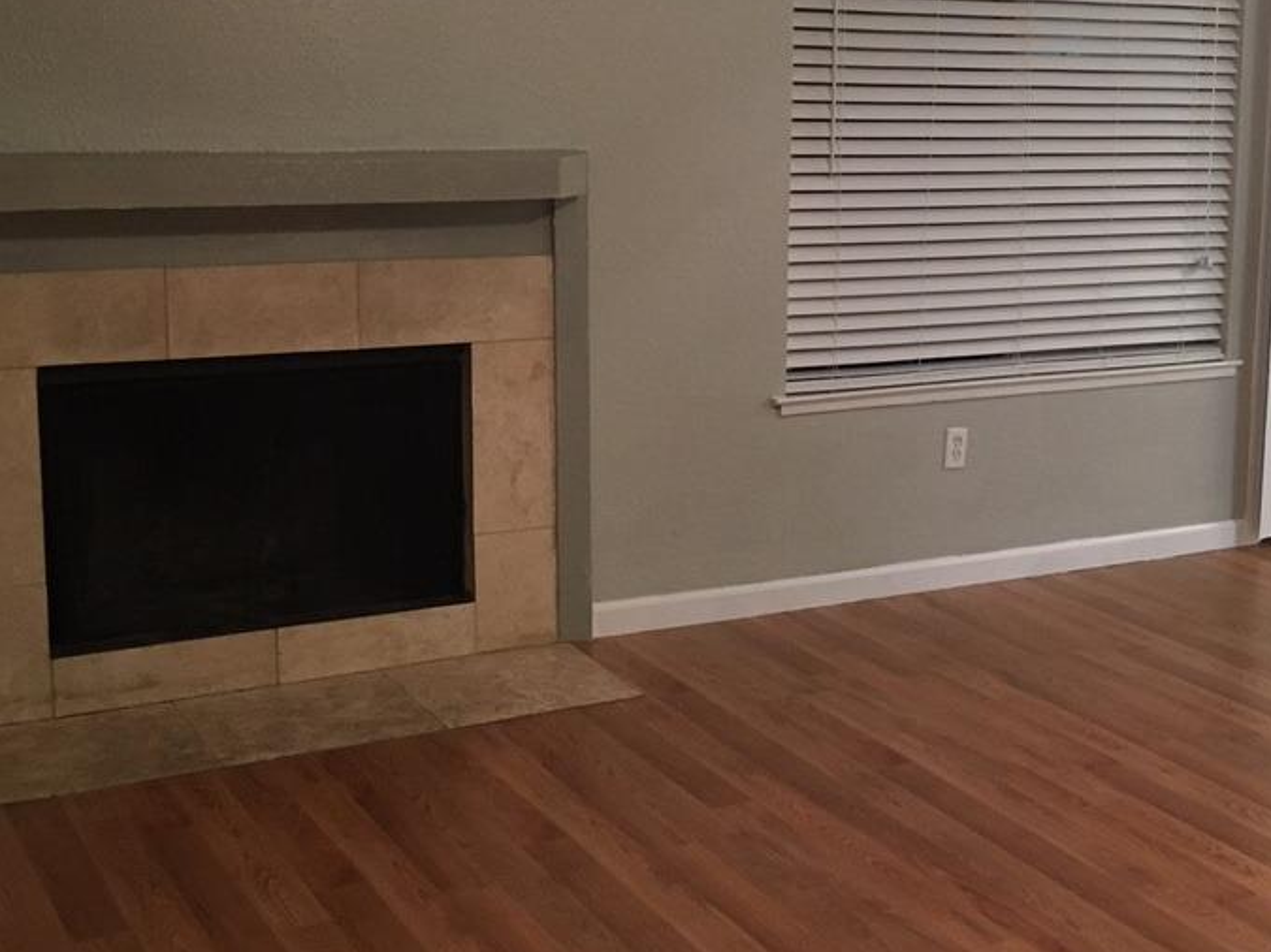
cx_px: 962
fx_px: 2019
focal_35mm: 55
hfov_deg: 34.2
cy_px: 369
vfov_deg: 26.5
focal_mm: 4.15
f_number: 2.2
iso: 160
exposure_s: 1/30
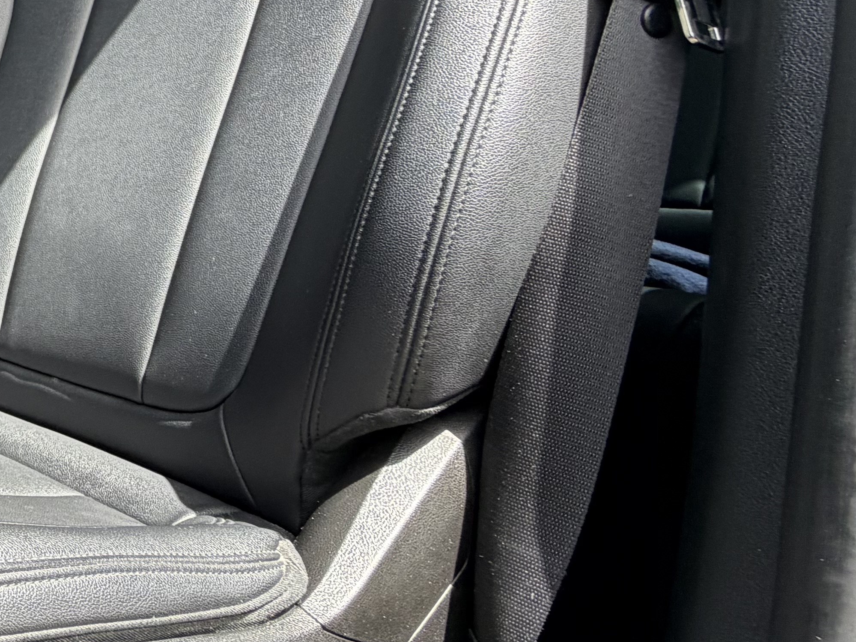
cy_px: 127
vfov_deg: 34.8
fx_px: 989
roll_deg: +0.9
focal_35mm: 40
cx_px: -325
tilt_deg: -2.5
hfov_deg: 31.9
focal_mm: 2.22
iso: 50
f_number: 2.2
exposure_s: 1/121
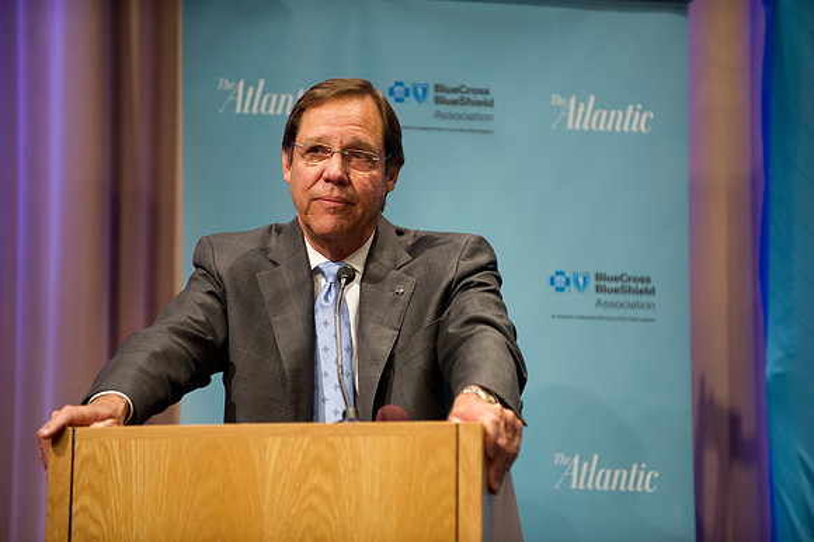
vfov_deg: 6.9
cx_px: 407
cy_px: 271
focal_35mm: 200
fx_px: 4519
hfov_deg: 10.3
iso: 2500
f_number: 2.8
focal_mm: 200
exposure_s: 1/250
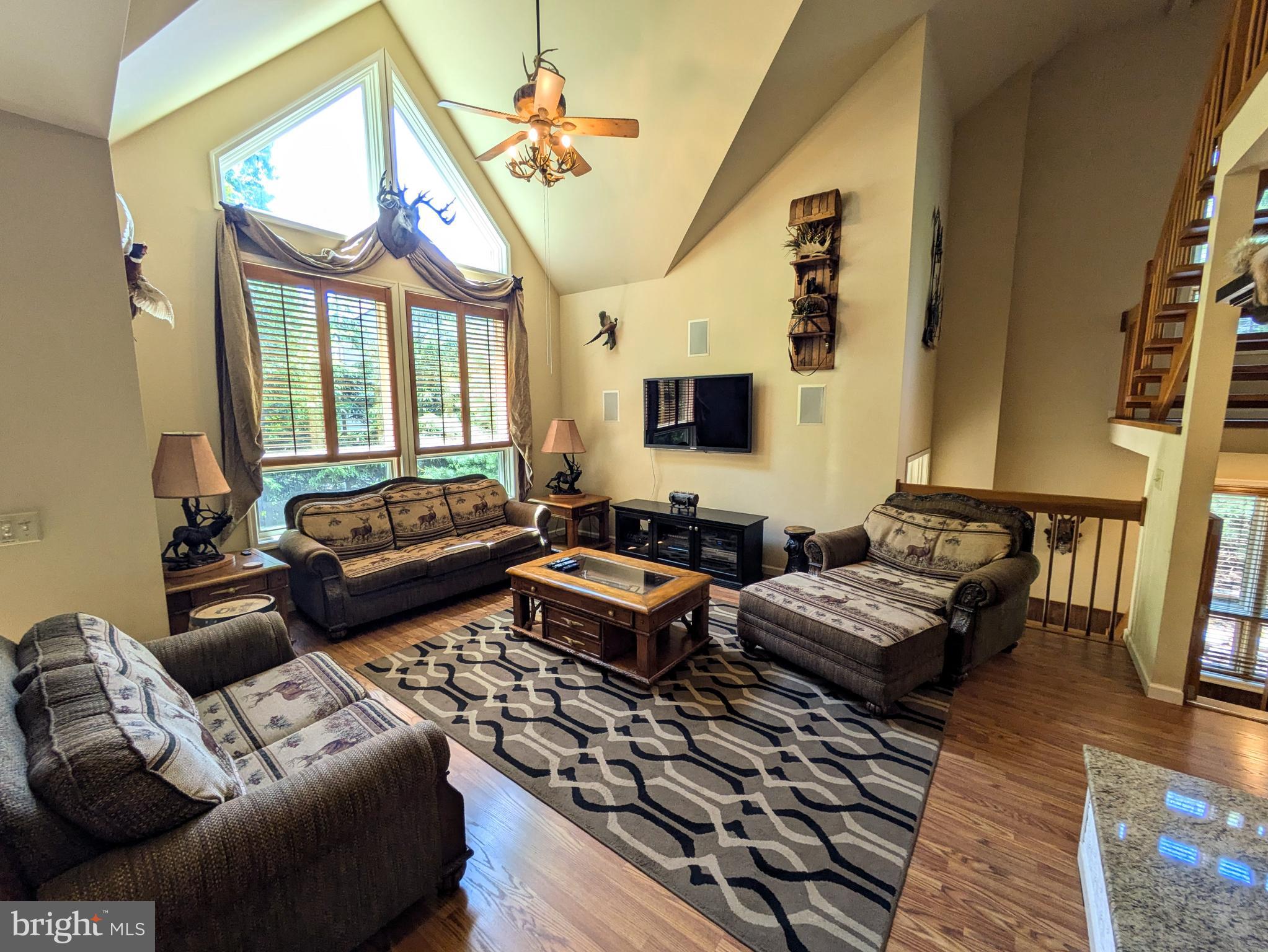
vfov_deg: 85.7
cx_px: 634
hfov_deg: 102.0
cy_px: 476
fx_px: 513
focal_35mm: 14
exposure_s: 1/40
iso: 44
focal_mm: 1.83
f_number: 2.2
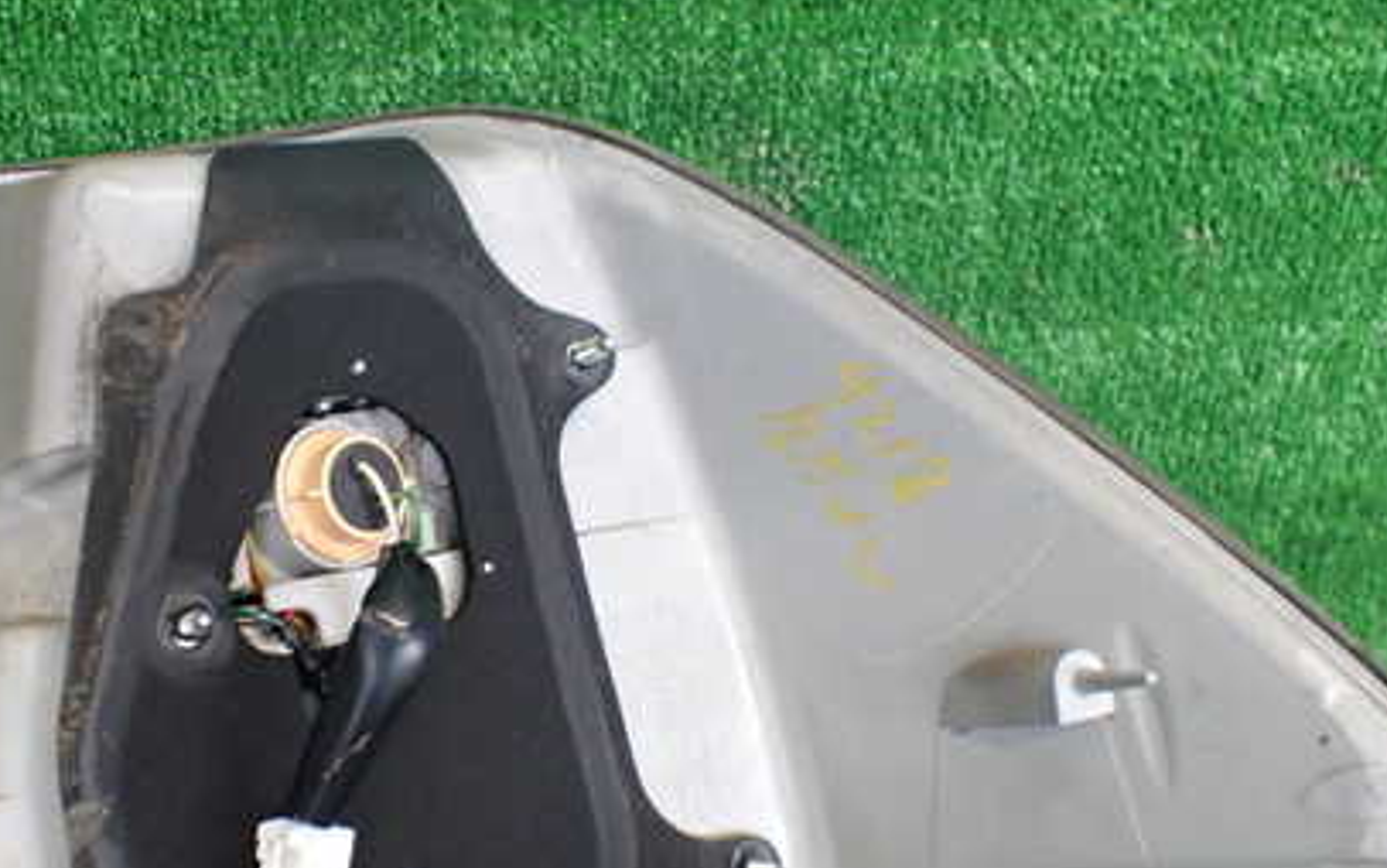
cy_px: 598
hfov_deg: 42.2
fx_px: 1777
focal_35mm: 47
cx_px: 499
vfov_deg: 27.2
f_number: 2.3
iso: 640
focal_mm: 5.4
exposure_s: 1/125
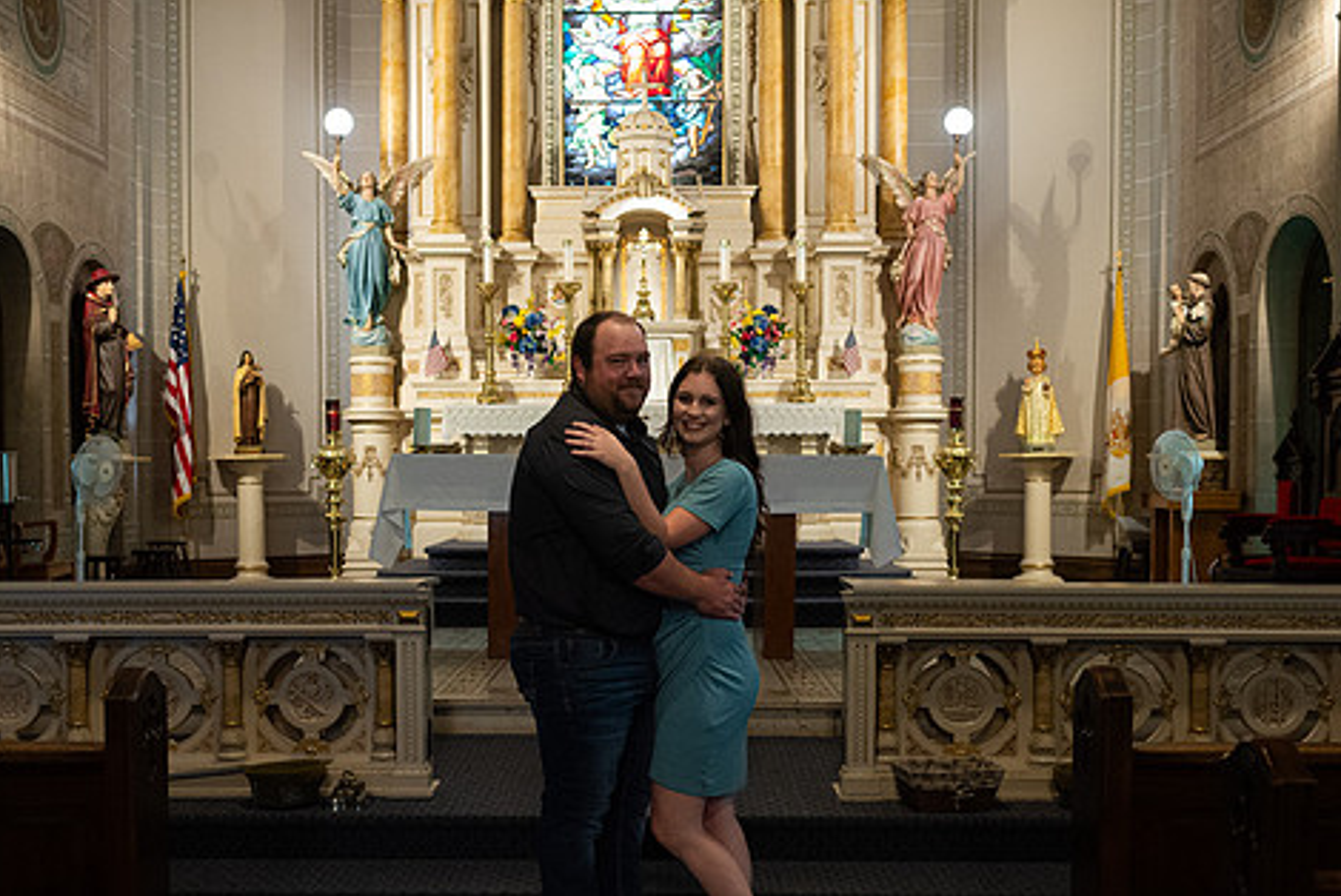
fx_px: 1640
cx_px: 616
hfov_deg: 44.4
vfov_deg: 30.5
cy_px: 549
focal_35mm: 44
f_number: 3.5
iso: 5000
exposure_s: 1/250
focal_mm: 35
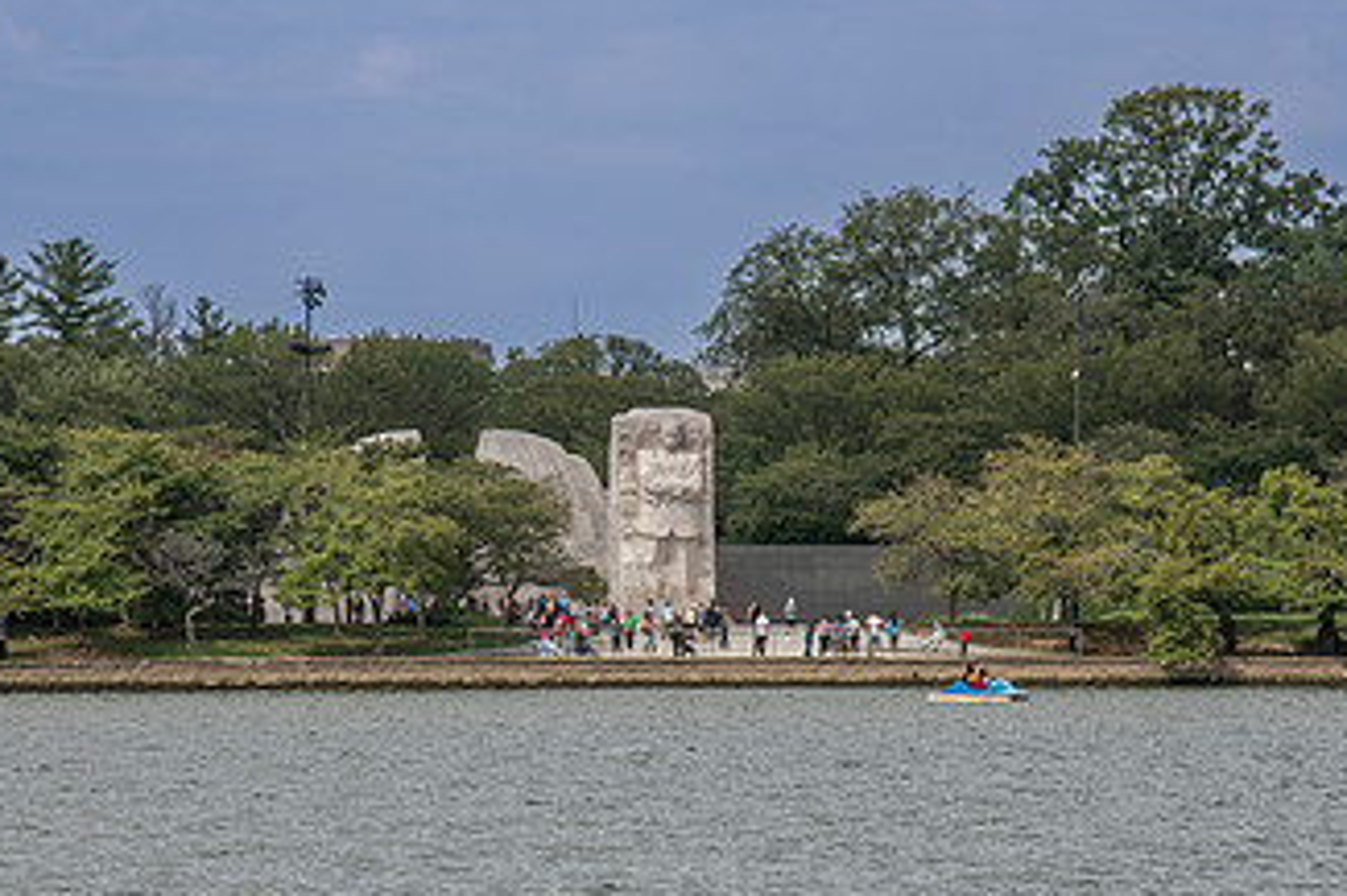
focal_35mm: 196
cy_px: 551
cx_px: 550
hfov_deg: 10.5
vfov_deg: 7.0
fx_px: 7330
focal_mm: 110
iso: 100
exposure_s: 1/250
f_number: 5.6
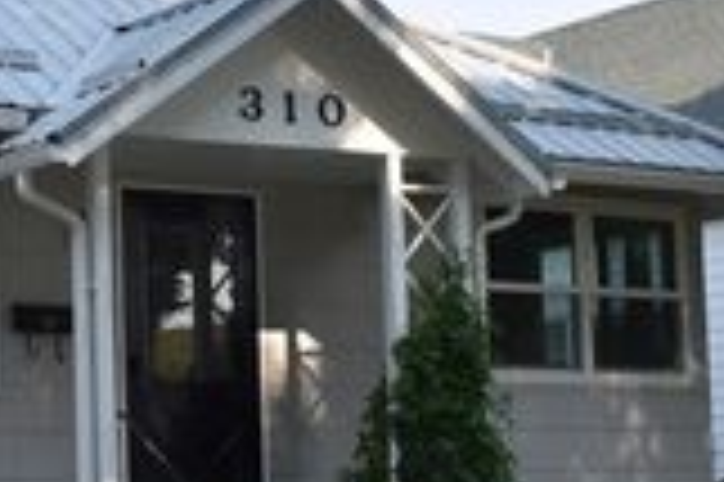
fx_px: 1868
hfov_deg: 21.3
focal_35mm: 93
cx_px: 36
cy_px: 358
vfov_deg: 14.6
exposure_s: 1/160
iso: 100
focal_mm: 20
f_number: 6.3
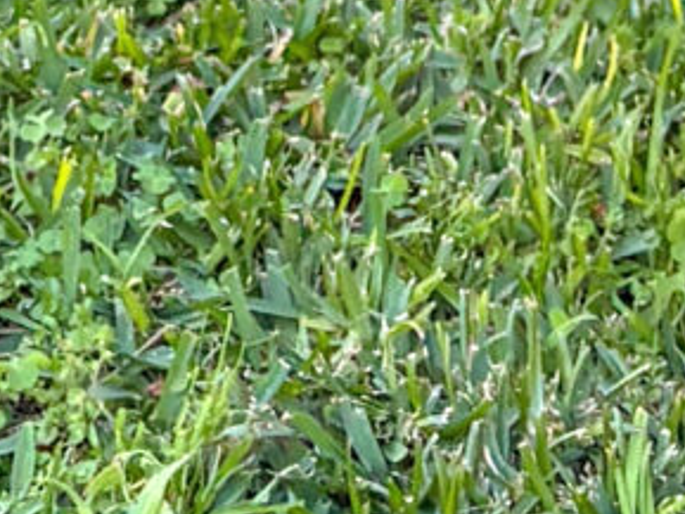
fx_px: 4553
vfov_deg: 5.3
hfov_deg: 8.5
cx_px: 806
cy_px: -1848
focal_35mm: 230
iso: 64
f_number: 1.6
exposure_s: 1/284
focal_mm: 5.96
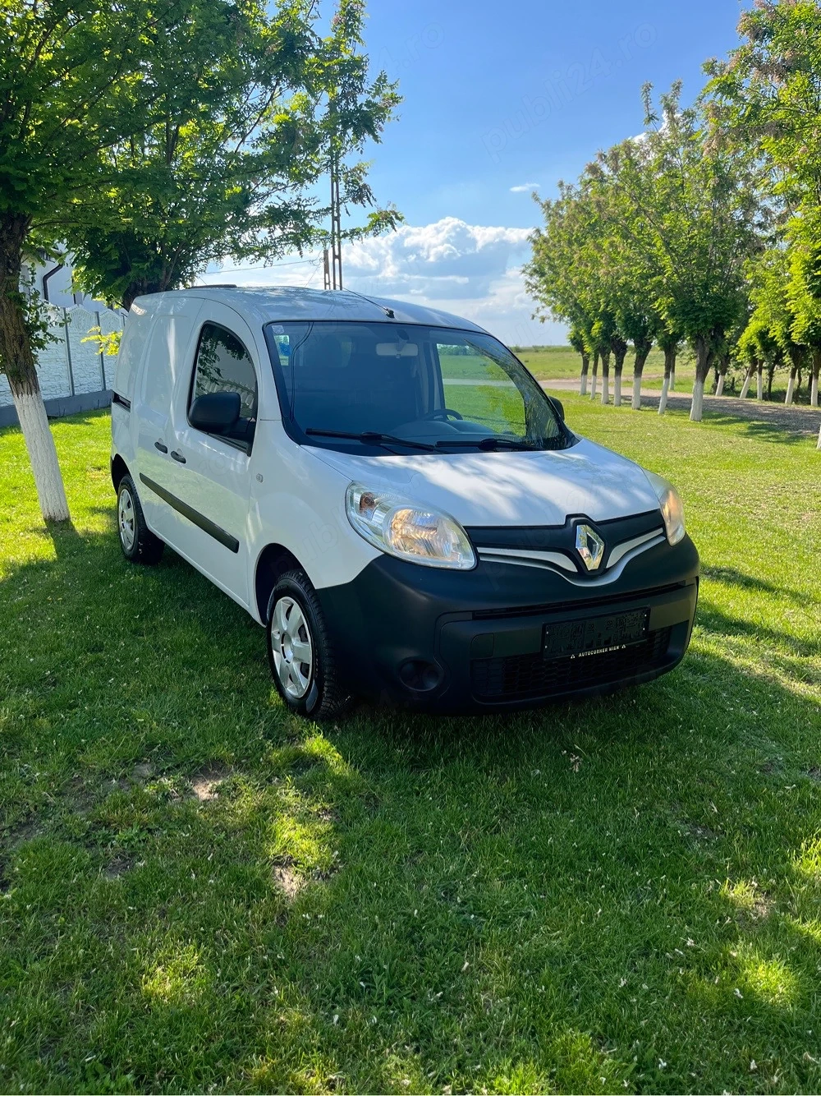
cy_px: 548
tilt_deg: -14.0
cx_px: 410
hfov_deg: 53.0
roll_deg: +0.4
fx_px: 822
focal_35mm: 26
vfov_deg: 67.3
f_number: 1.6
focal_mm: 5.1
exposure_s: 1/1580
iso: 50
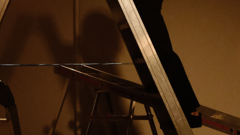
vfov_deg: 7.7
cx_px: 53
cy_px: -5
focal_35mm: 156
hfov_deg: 13.7
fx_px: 993
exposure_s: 1/60
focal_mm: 27
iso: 5000
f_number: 2.8
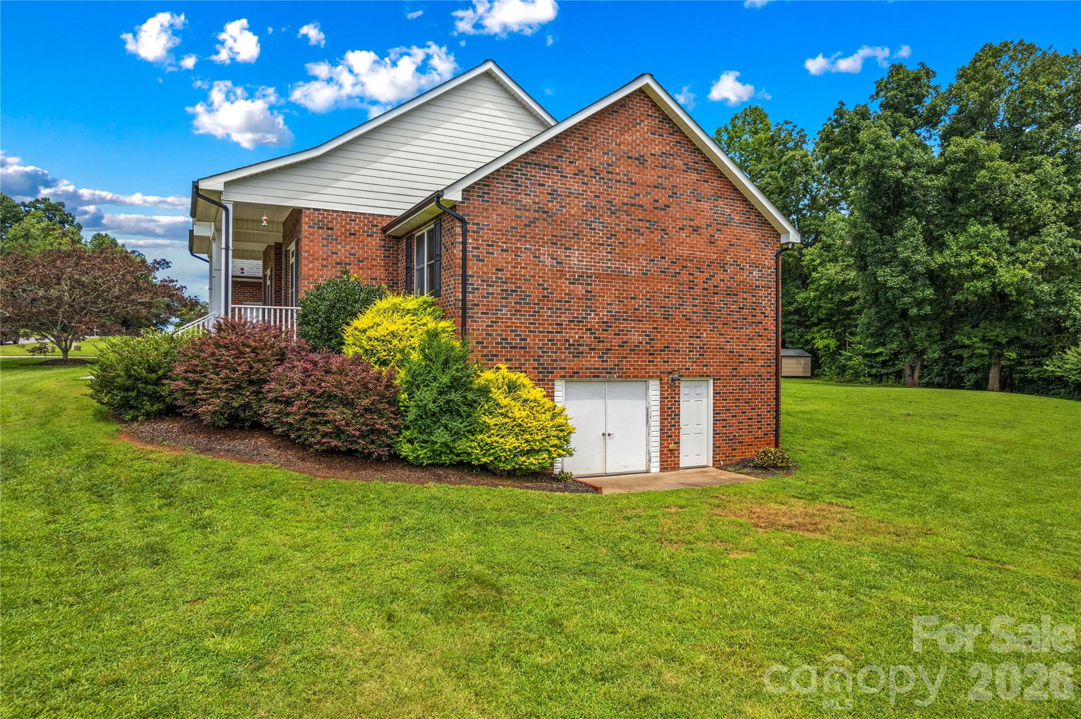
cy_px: 360
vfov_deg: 57.2
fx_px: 660
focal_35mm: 22
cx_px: 540
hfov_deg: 78.6
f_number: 2.8
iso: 100
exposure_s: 1/500
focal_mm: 8.38
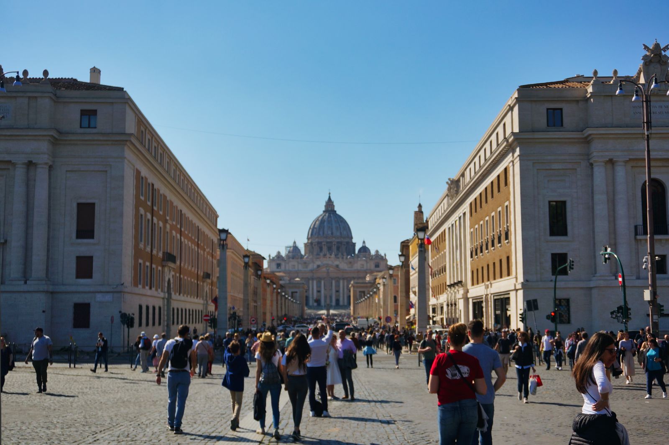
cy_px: 222
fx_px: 808
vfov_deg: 30.8
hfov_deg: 45.0
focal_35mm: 44
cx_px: 334
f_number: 4.5
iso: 100
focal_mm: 29
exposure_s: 1/1600
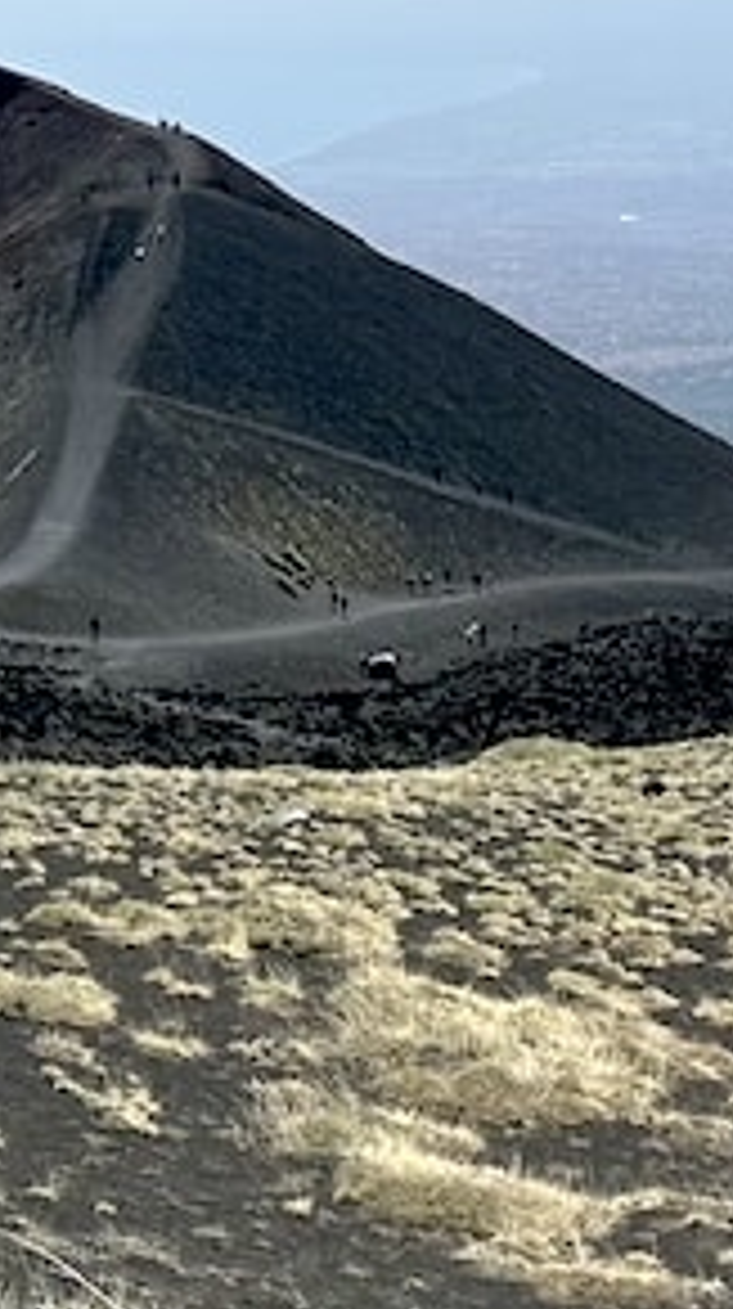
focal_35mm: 108
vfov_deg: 19.7
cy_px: 346
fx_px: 3744
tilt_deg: -8.3
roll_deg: -1.1
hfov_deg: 11.1
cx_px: 9
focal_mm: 6.86
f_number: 1.78
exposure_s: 1/6623
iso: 80
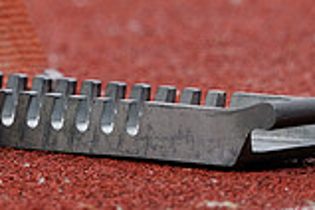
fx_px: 19152
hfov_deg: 0.9
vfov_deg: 0.6
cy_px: -124
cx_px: -115
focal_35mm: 2189
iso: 500
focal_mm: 600
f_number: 5
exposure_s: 1/640
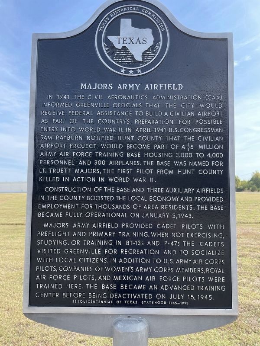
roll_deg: +1.0
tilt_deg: +4.3
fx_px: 260
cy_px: 173
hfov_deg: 53.1
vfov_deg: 67.3
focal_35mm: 26
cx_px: 130
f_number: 1.6
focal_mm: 4.2
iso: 32
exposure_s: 1/769
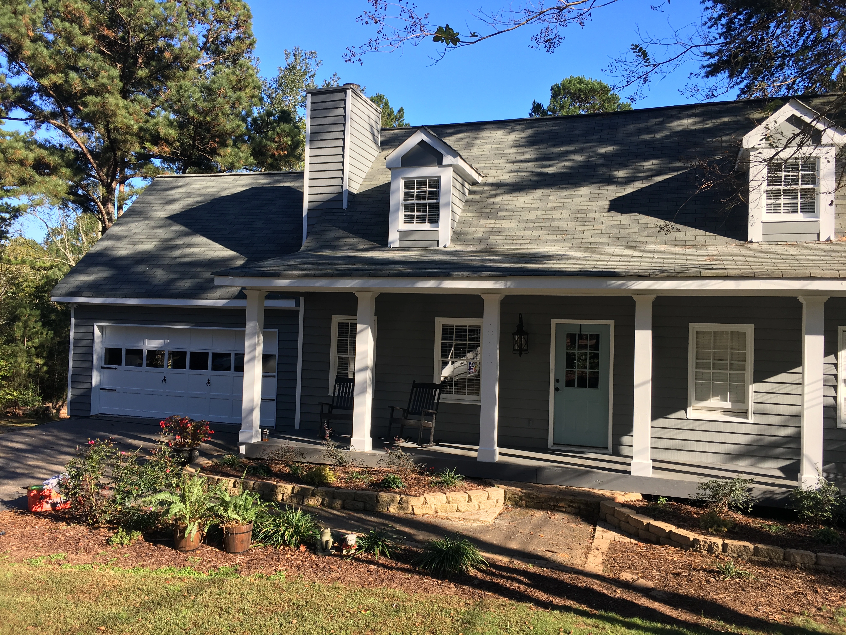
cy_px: 318
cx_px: 423
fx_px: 709
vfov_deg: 48.2
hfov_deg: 61.7
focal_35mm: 29
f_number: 2.2
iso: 25
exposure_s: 1/513
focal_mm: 4.15
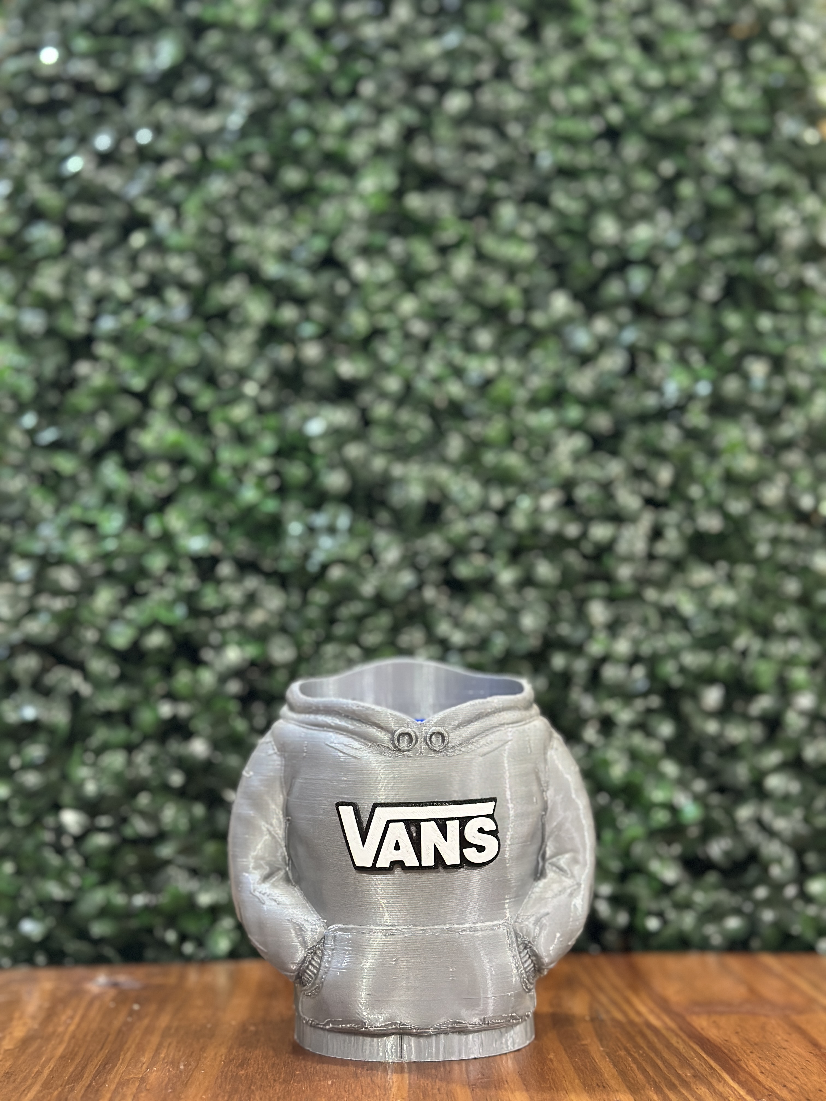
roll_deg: -0.3
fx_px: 1527
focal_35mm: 48
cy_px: 550
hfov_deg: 30.3
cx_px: 413
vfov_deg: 39.7
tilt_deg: +5.1
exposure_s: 1/33
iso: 500
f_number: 1.78
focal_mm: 6.86
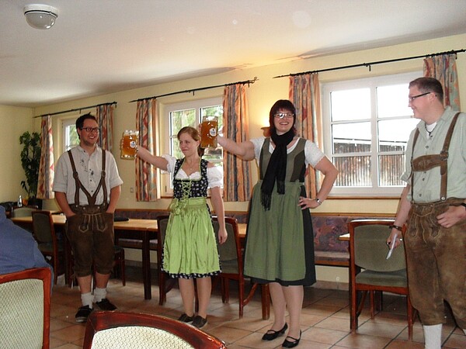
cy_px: 174
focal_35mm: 35
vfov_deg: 40.7
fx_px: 471
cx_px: 233
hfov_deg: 52.6
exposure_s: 1/45
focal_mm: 6.3
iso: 200
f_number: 3.2
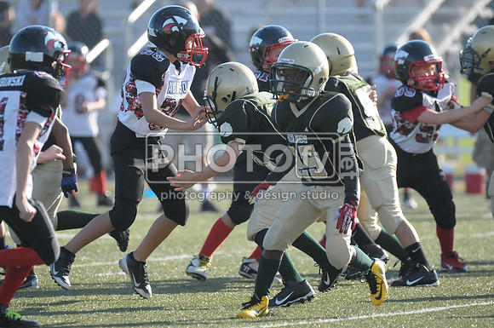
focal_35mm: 450
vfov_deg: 3.0
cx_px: 247
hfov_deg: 4.6
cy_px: 164
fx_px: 6166
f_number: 4
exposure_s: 1/4000
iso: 1600
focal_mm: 300
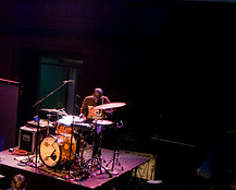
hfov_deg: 23.6
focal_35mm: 75
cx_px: -29
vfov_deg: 20.2
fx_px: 524
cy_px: 155
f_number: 2.8
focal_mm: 20
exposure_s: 1/400
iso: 640
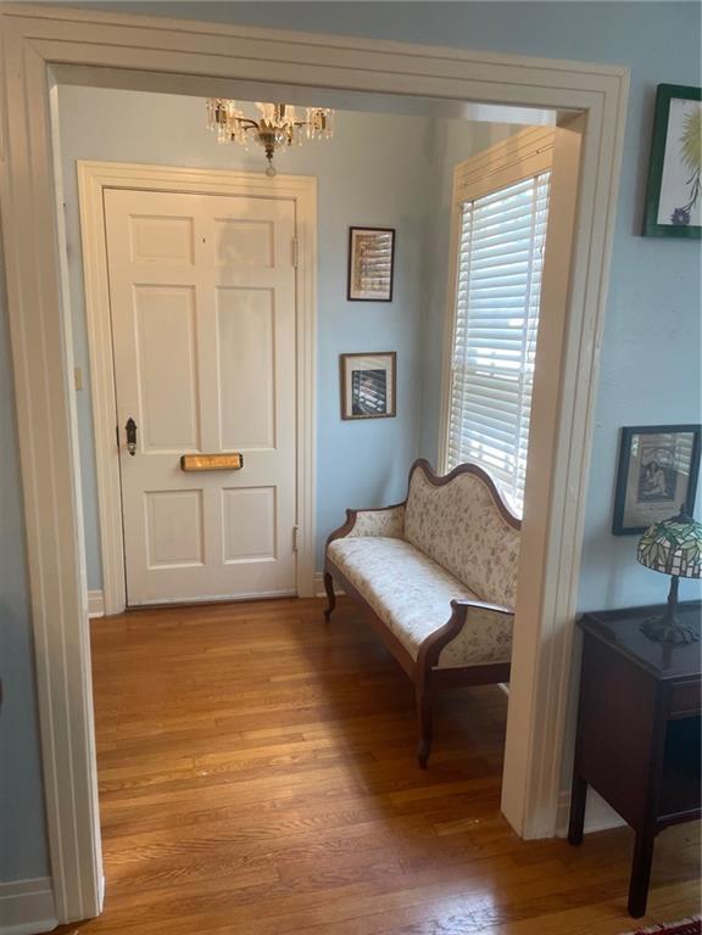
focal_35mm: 26
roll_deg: -1.8
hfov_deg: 53.1
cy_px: 468
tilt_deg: -13.4
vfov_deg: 67.3
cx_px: 351
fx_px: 703
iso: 125
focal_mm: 4.2
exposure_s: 1/120
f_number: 1.6
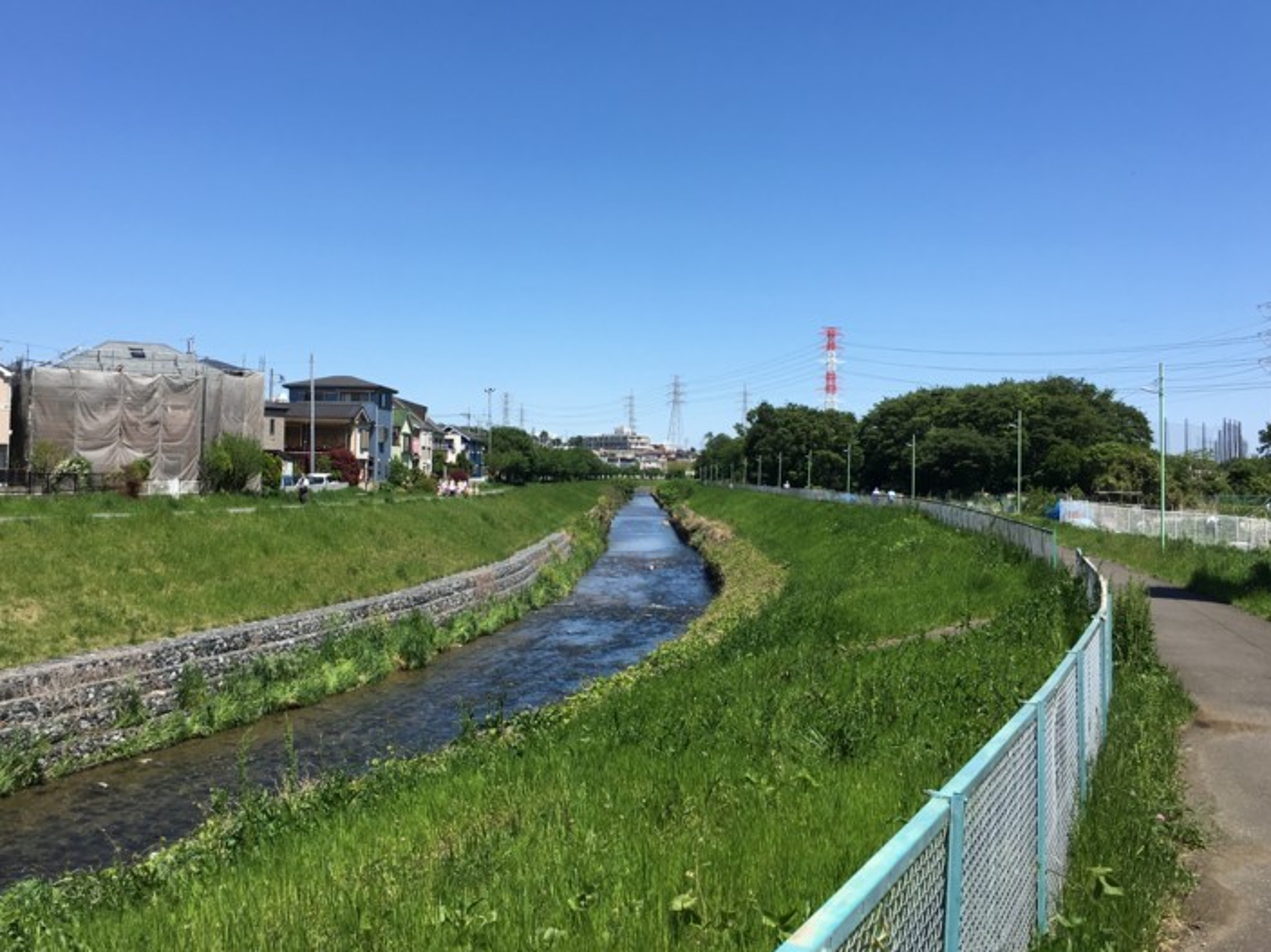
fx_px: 1211
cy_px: 425
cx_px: 579
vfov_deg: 42.9
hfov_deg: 55.3
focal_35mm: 33
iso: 25
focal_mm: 4.15
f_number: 2.2
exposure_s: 1/1603
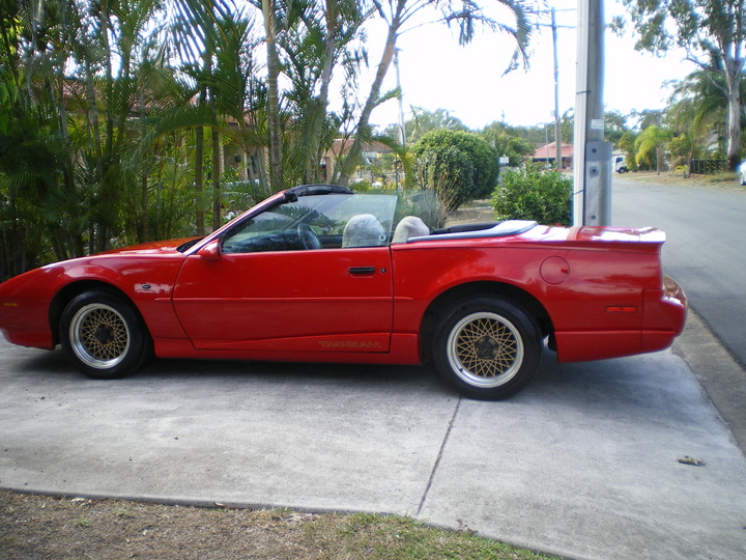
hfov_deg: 46.7
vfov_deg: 36.0
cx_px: 334
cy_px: 295
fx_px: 862
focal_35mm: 40
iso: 50
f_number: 3.1
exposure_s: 1/100
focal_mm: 6.3
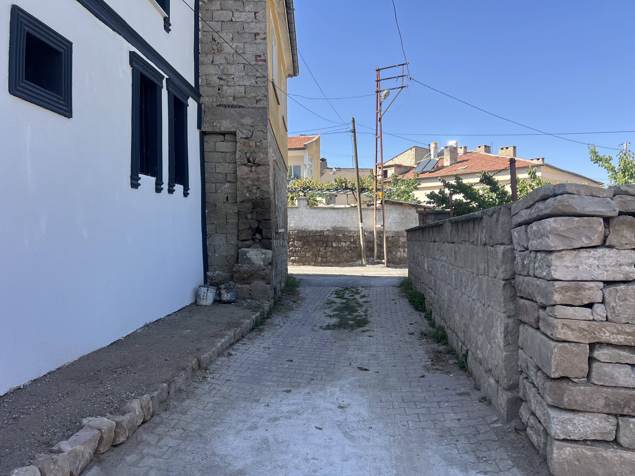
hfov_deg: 67.3
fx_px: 477
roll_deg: +0.9
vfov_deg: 53.1
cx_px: 318
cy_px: 238
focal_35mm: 26
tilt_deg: -1.0
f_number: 1.5
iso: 50
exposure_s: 1/1412
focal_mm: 5.7
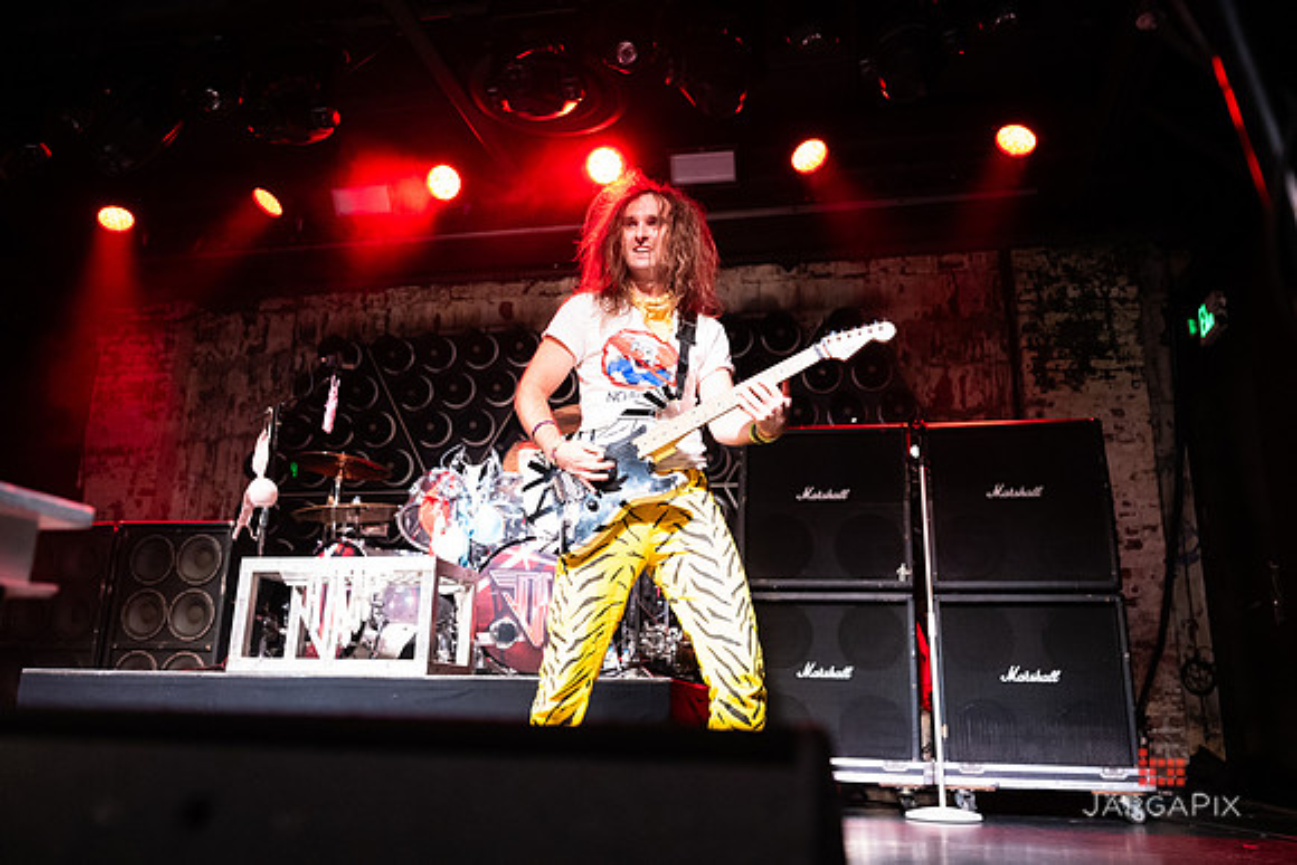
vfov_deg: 45.5
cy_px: 426
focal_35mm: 29
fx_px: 1031
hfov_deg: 64.3
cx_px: 654
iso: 6400
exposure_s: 1/160
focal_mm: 27
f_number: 2.8
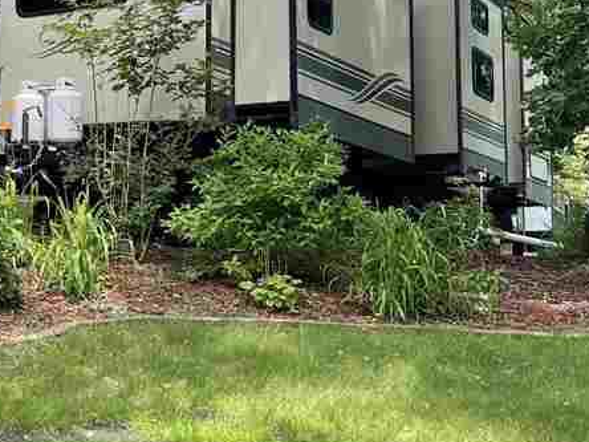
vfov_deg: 20.4
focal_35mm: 72
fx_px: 1225
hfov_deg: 26.3
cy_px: 165
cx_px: 86
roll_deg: -0.9
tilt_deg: +6.3
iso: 32
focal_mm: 5.1
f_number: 1.6
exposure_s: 1/635
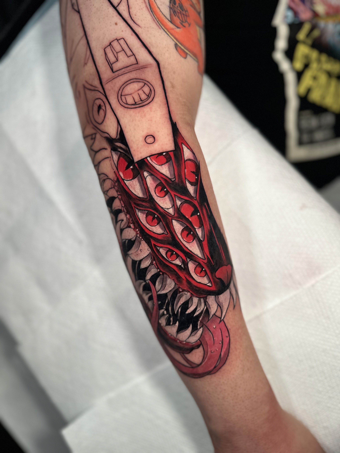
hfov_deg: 56.8
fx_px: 314
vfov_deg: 71.6
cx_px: 170
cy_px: 226
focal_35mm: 24
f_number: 1.78
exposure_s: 1/90
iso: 250
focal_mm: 6.86
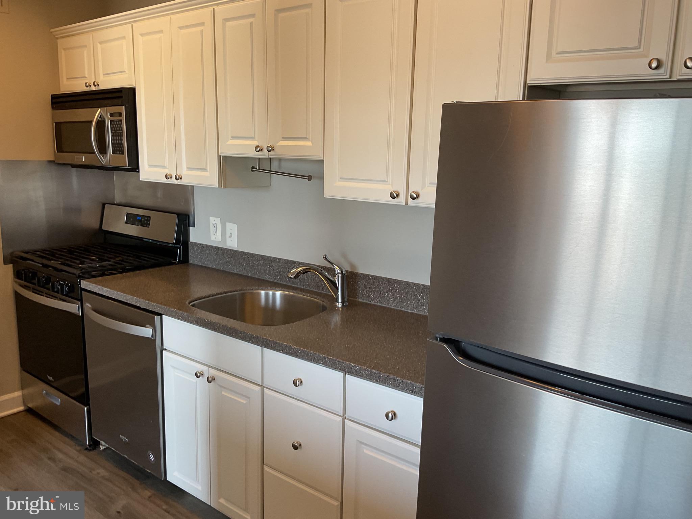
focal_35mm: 29
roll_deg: -0.9
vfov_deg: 48.2
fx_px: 580
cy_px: 260
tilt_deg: -12.7
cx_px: 346
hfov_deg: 61.7
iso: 64
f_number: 1.8
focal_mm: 3
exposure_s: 1/120
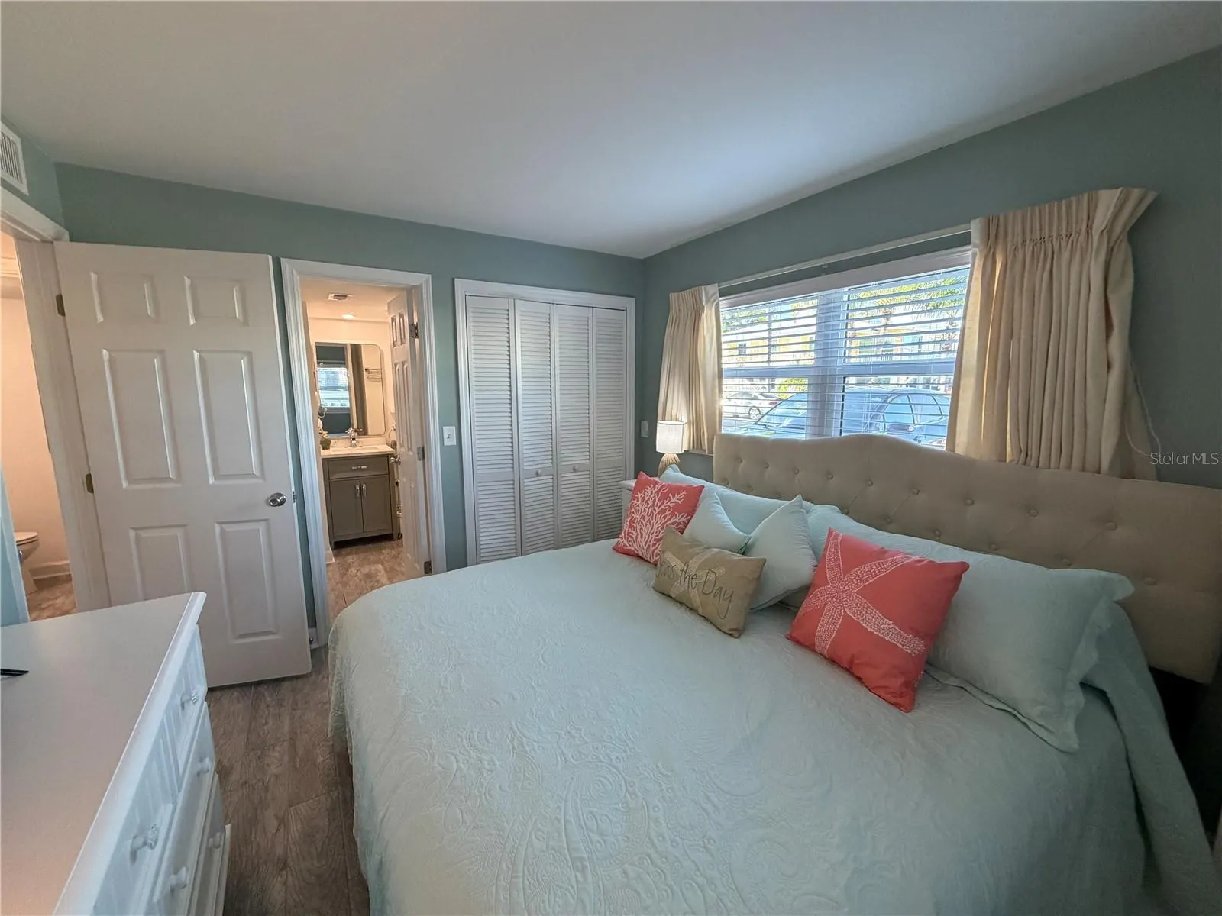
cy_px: 458
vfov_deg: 85.7
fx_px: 494
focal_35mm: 14
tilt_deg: -8.8
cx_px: 611
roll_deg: +0.1
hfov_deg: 102.1
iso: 250
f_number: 2.2
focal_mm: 2.22
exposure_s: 1/120
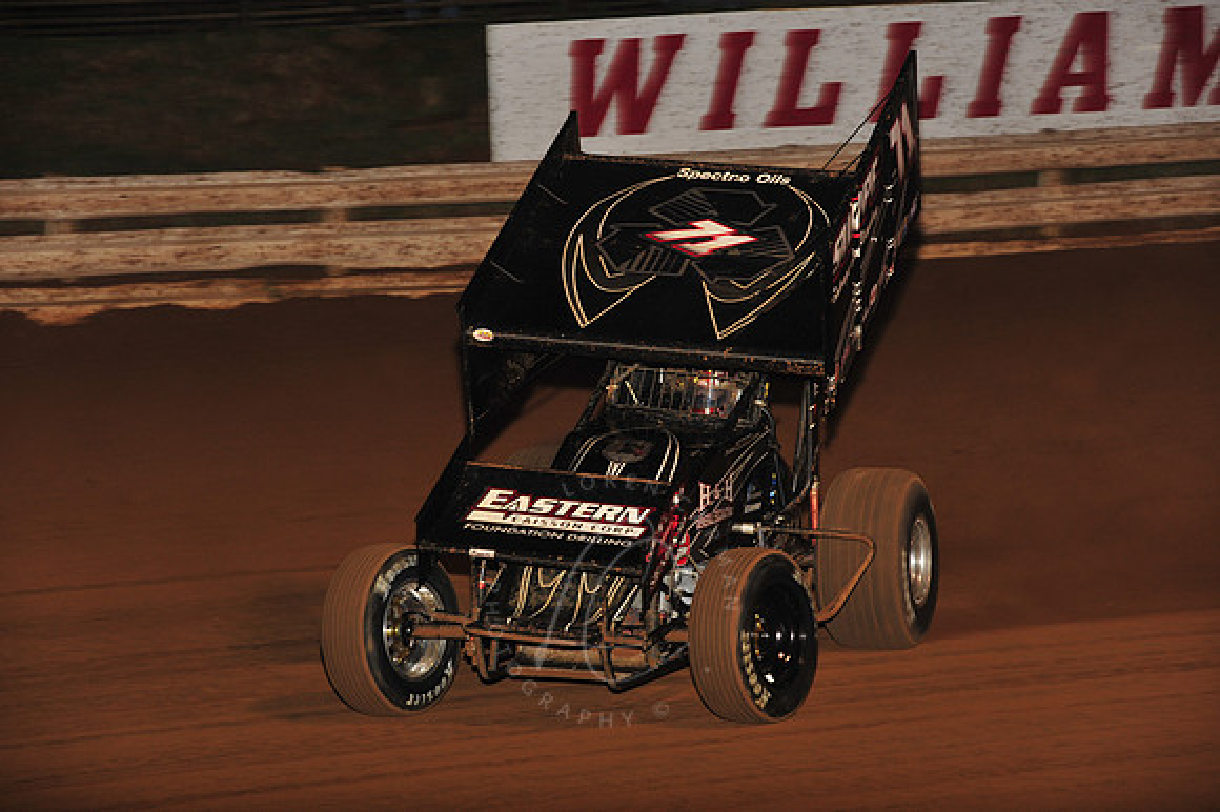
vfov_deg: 9.5
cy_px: 406
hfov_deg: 14.2
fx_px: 4911
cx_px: 610
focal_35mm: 145
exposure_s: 1/320
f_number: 7.1
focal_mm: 145
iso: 1000
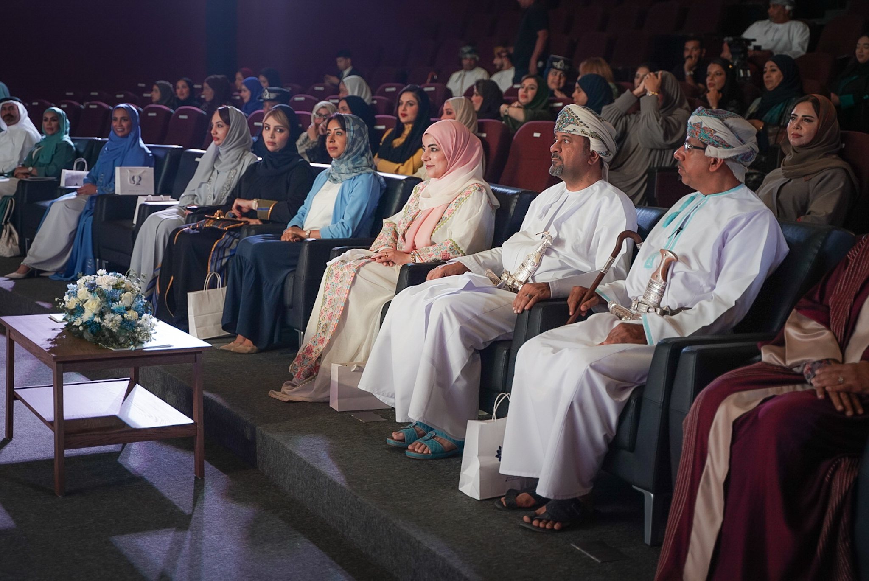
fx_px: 1232
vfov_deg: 26.5
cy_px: 290
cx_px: 434
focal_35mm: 51
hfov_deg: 38.9
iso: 1600
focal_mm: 51
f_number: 2.8
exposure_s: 1/100
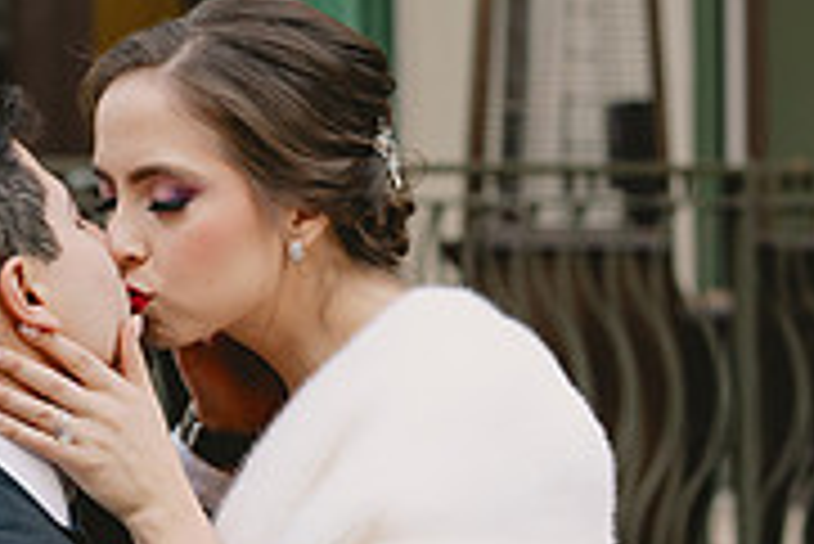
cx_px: 144
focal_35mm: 224
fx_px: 5069
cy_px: 753
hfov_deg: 9.2
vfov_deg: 6.1
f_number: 4
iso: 800
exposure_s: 1/200
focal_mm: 70
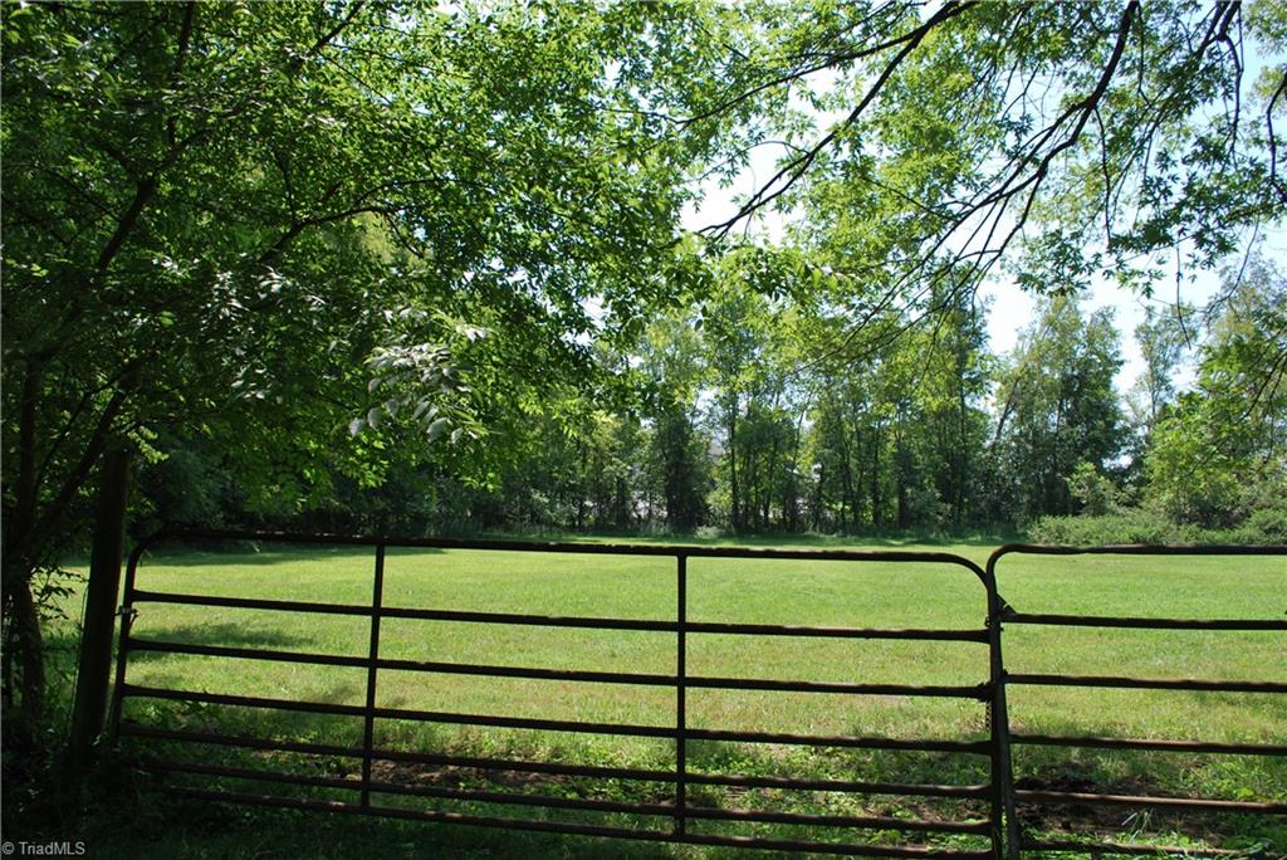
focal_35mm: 27
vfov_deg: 48.0
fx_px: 966
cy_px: 430
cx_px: 644
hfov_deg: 67.4
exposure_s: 1/160
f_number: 7.1
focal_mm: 18
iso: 100
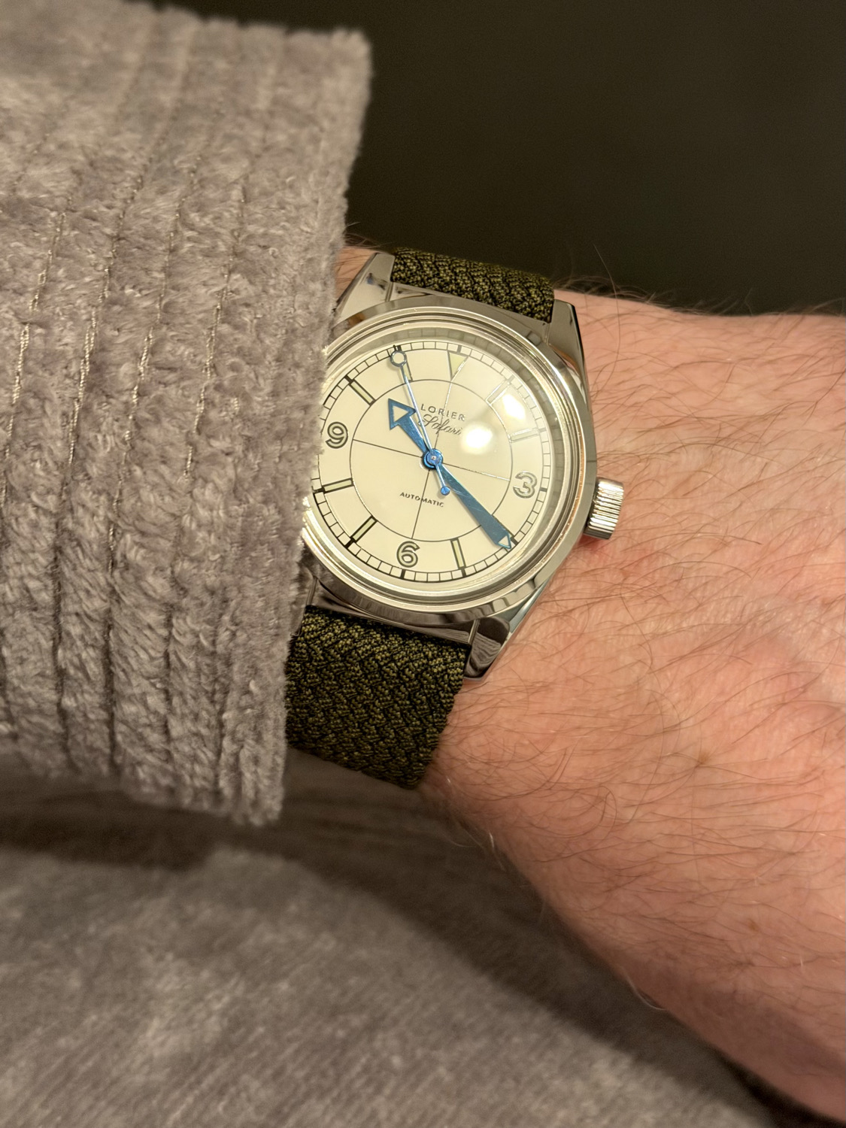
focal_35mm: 48
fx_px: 1564
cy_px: 564
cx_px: 423
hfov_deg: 30.3
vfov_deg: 39.7
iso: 500
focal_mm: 6.76
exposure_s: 1/35
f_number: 1.78
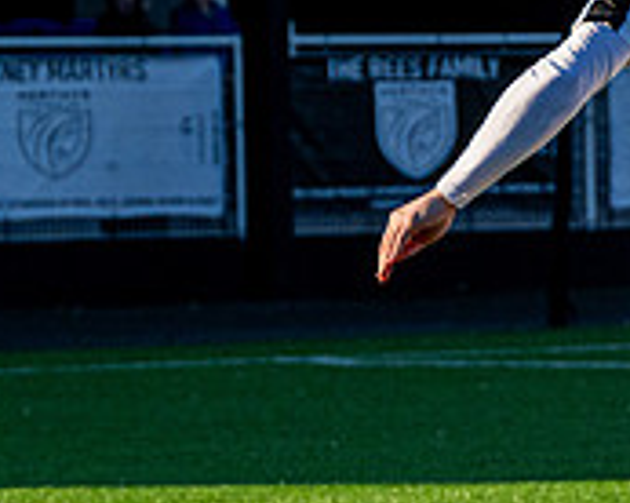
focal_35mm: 520
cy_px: 590
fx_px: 9685
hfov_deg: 3.7
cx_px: 933
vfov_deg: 3.0
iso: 400
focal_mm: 98
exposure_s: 1/3200
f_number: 4
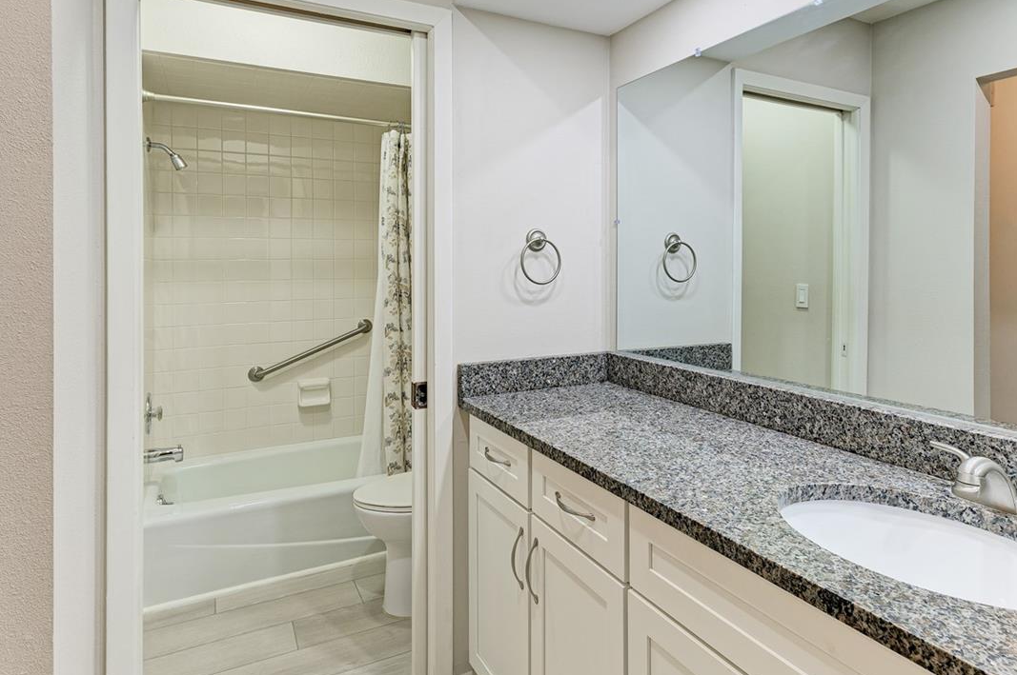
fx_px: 593
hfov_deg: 81.3
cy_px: 258
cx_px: 503
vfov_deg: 58.7
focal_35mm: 21
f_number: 9
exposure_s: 1/3.33
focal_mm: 14
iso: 200
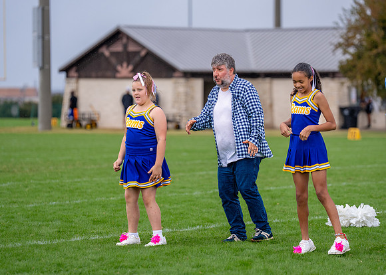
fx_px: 1992
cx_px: 218
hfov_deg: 11.1
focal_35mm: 182
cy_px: 127
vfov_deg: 7.9
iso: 500
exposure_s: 1/1600
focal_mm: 157
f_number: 2.8
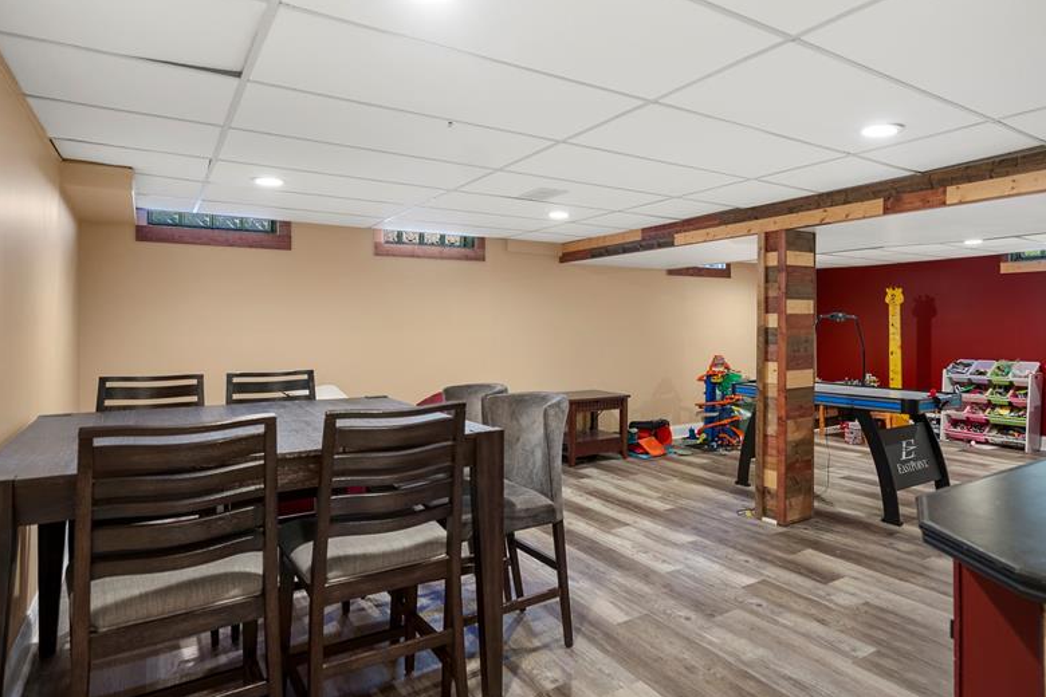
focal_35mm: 21
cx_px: 597
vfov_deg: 59.5
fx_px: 610
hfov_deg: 80.7
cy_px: 344
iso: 100
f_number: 4
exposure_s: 1/2.5
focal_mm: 16
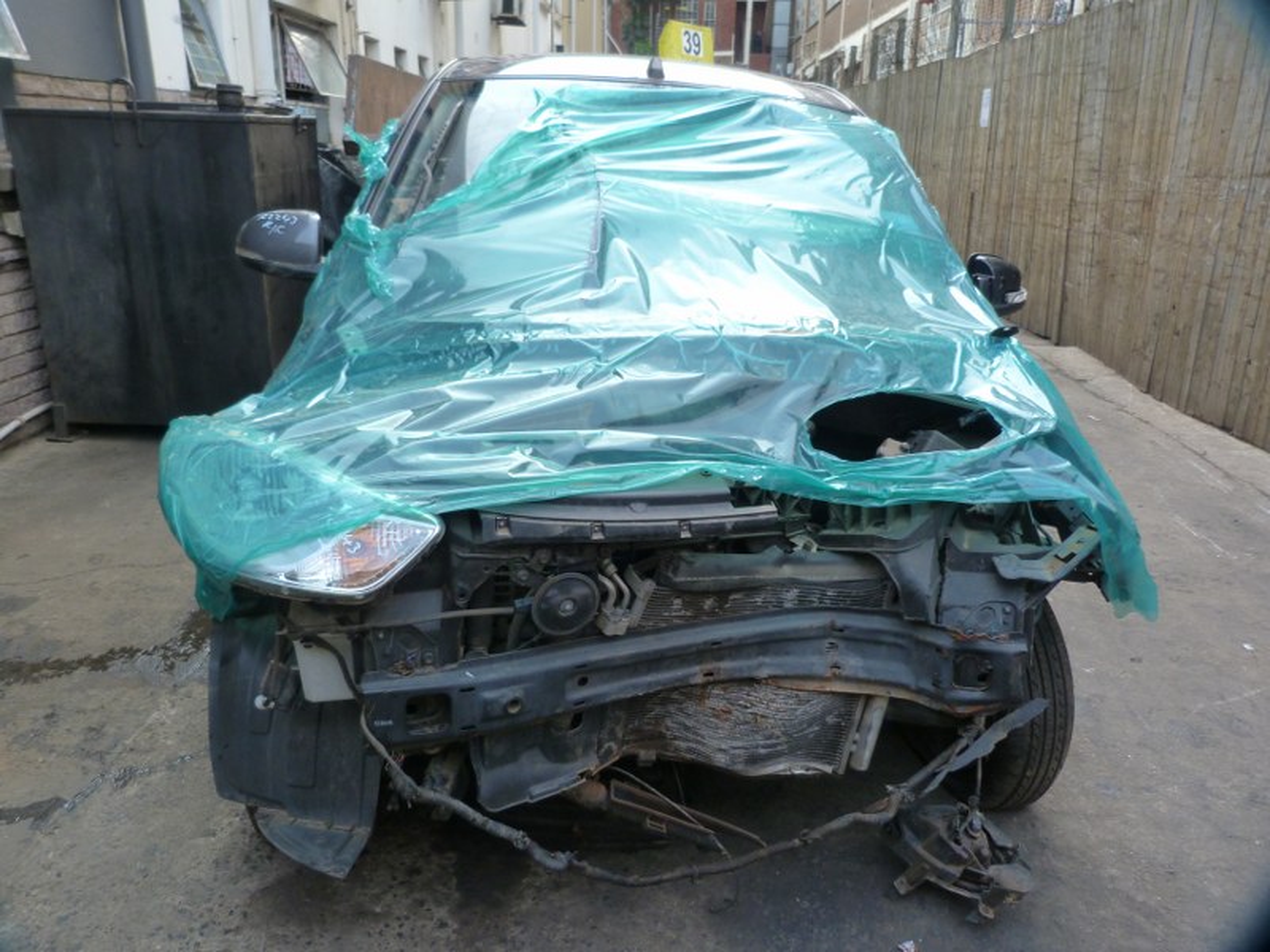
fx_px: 917
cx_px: 635
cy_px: 476
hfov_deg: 69.4
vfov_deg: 54.9
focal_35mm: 25
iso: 125
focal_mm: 4.5
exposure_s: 1/80
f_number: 2.8
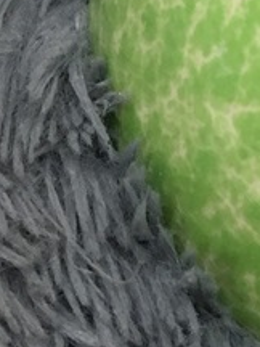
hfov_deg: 8.5
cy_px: -397
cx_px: 610
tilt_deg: -37.7
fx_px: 1612
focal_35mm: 161
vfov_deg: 10.9
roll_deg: -3.3
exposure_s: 1/33
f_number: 2.2
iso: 100
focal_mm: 4.15
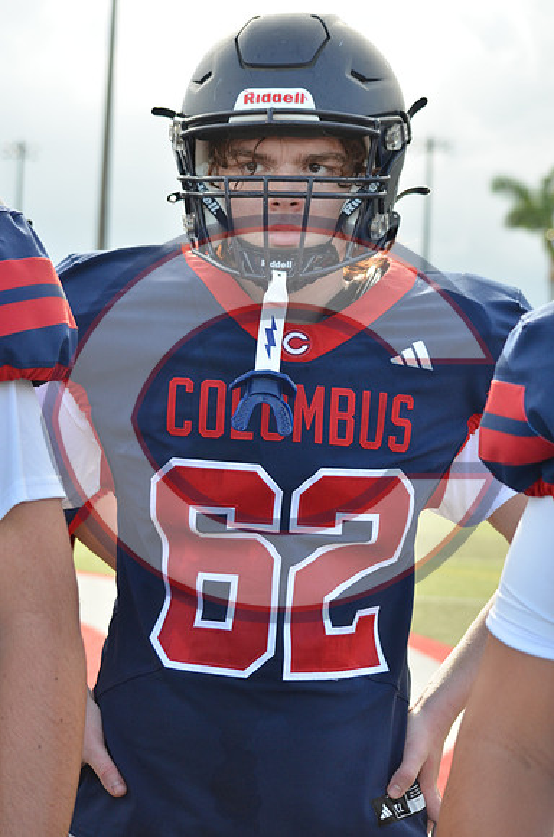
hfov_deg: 16.5
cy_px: 418
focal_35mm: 82
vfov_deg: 24.7
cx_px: 277
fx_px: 1913
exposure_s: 1/500
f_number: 5.6
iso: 500
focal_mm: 55
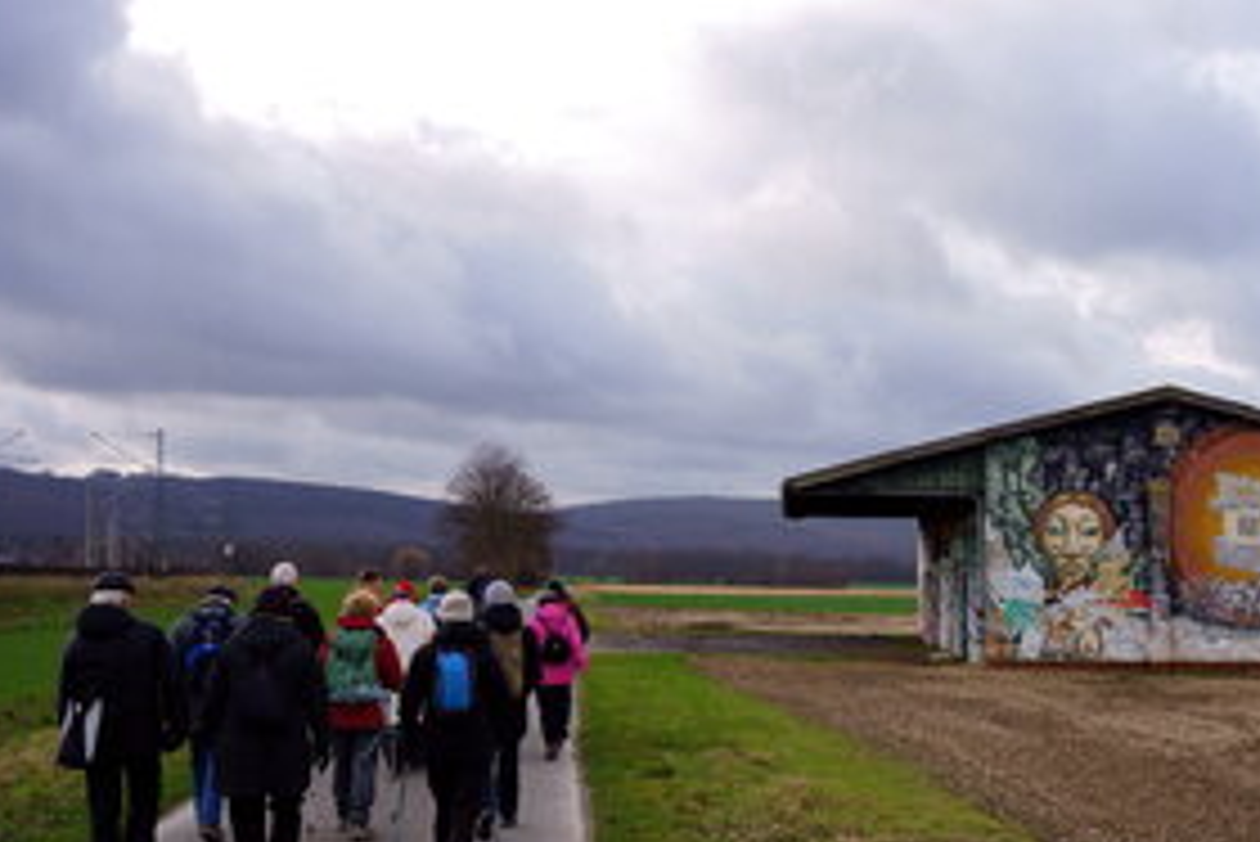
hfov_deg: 39.1
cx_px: 842
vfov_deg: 26.9
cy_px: 525
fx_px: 1751
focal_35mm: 50
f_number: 5.6
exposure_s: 1/200
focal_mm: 35
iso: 100
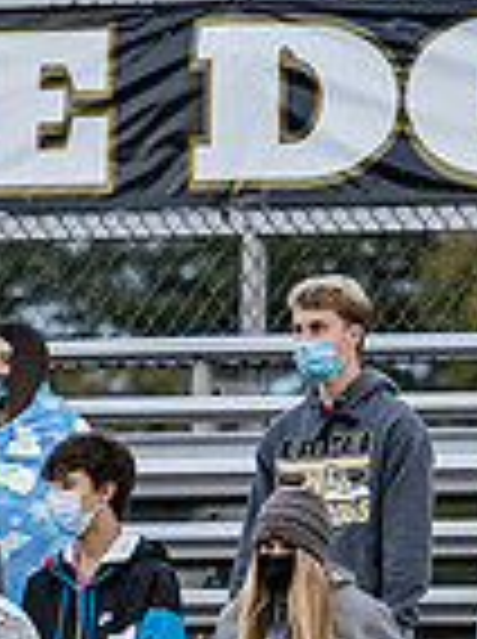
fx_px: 17489
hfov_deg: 1.6
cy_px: 745
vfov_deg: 2.1
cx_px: 45
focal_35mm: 949
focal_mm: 110
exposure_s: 1/640
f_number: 2.8
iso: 1250
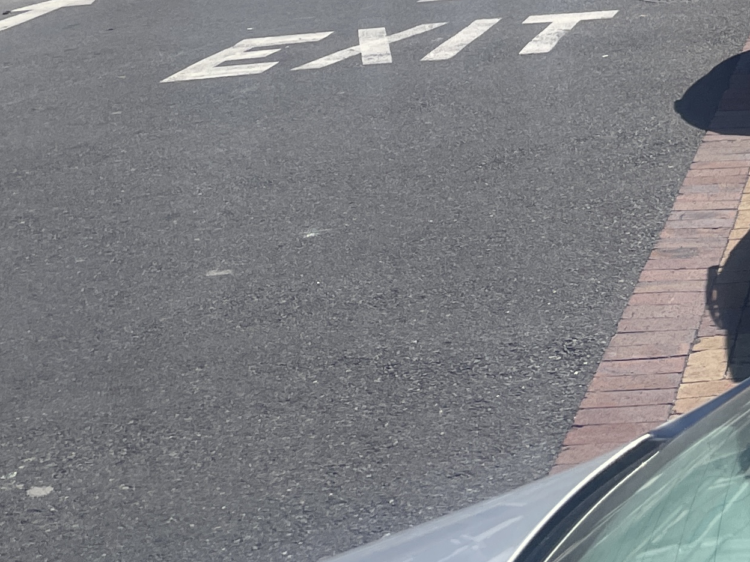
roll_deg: +6.6
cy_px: -324
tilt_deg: +1.1
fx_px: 1820
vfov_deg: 15.9
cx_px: 863
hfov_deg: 21.8
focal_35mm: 84
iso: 32
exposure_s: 1/5814
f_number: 1.6
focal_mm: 4.2
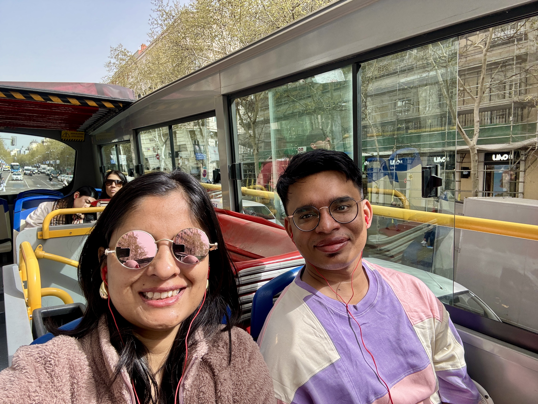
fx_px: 357
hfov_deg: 73.9
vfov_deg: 58.9
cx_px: 269
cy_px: 202
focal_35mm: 23
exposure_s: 1/496
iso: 25
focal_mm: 2.69
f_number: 1.9
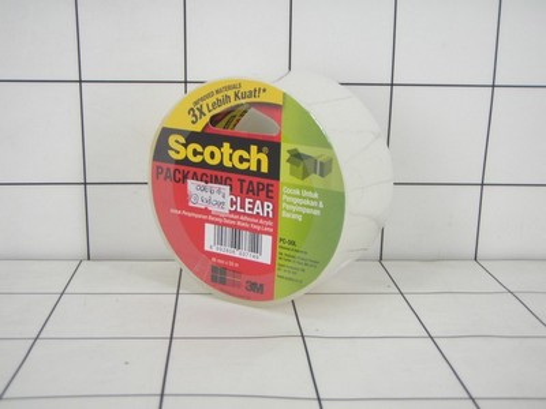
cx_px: 273
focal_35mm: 51
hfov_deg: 37.5
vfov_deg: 28.6
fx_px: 804
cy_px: 204
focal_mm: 9.13
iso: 80
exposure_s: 1/40
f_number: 4
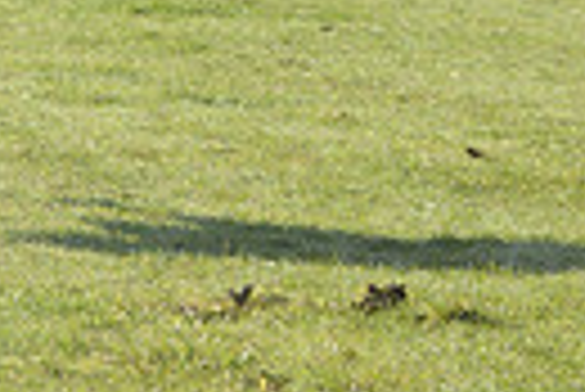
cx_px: -626
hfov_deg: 3.3
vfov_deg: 2.2
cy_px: -198
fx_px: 10135
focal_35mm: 623
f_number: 6.3
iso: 1000
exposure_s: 1/1250
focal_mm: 140
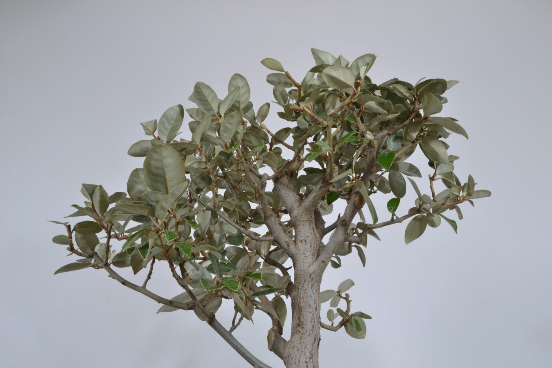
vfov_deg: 40.0
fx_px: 506
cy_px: 184
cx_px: 276
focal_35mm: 33
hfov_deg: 57.2
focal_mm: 22
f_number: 18
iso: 800
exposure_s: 1/5
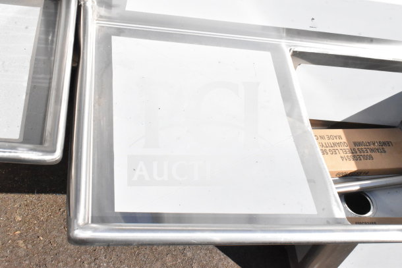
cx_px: 201
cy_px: 134
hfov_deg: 43.6
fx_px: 503
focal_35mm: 45
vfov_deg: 29.9
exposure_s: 1/2500
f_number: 25
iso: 6400
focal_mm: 30
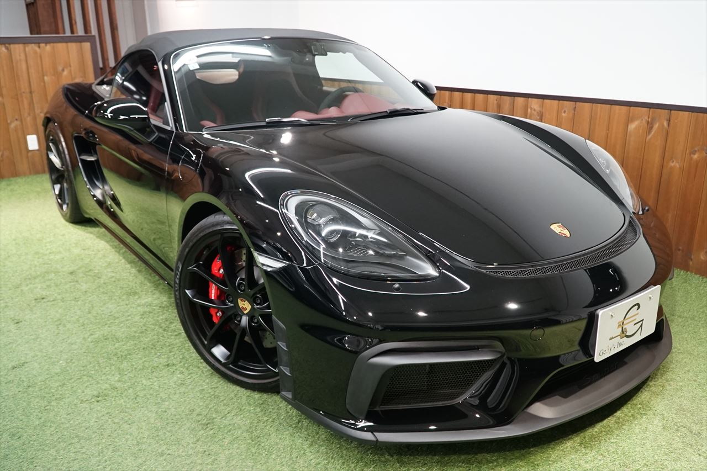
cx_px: 354
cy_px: 236
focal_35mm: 28
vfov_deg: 46.4
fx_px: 550
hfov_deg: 65.5
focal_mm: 19
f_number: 4
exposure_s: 1/60
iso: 1250
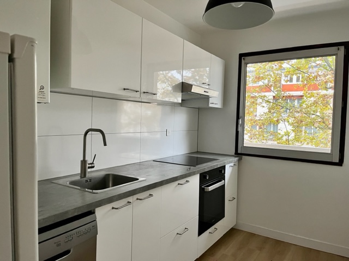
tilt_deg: -1.9
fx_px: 262
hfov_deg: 67.3
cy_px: 130
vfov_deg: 53.1
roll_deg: -1.7
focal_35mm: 26
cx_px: 174
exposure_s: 1/60
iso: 250
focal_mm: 5.1
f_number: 1.6
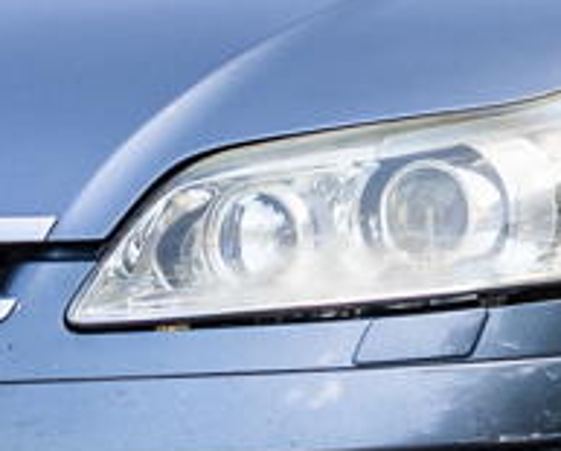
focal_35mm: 560
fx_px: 9312
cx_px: 627
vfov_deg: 2.8
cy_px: 292
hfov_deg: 3.4
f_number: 2.8
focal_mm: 70
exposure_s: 1/160
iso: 500
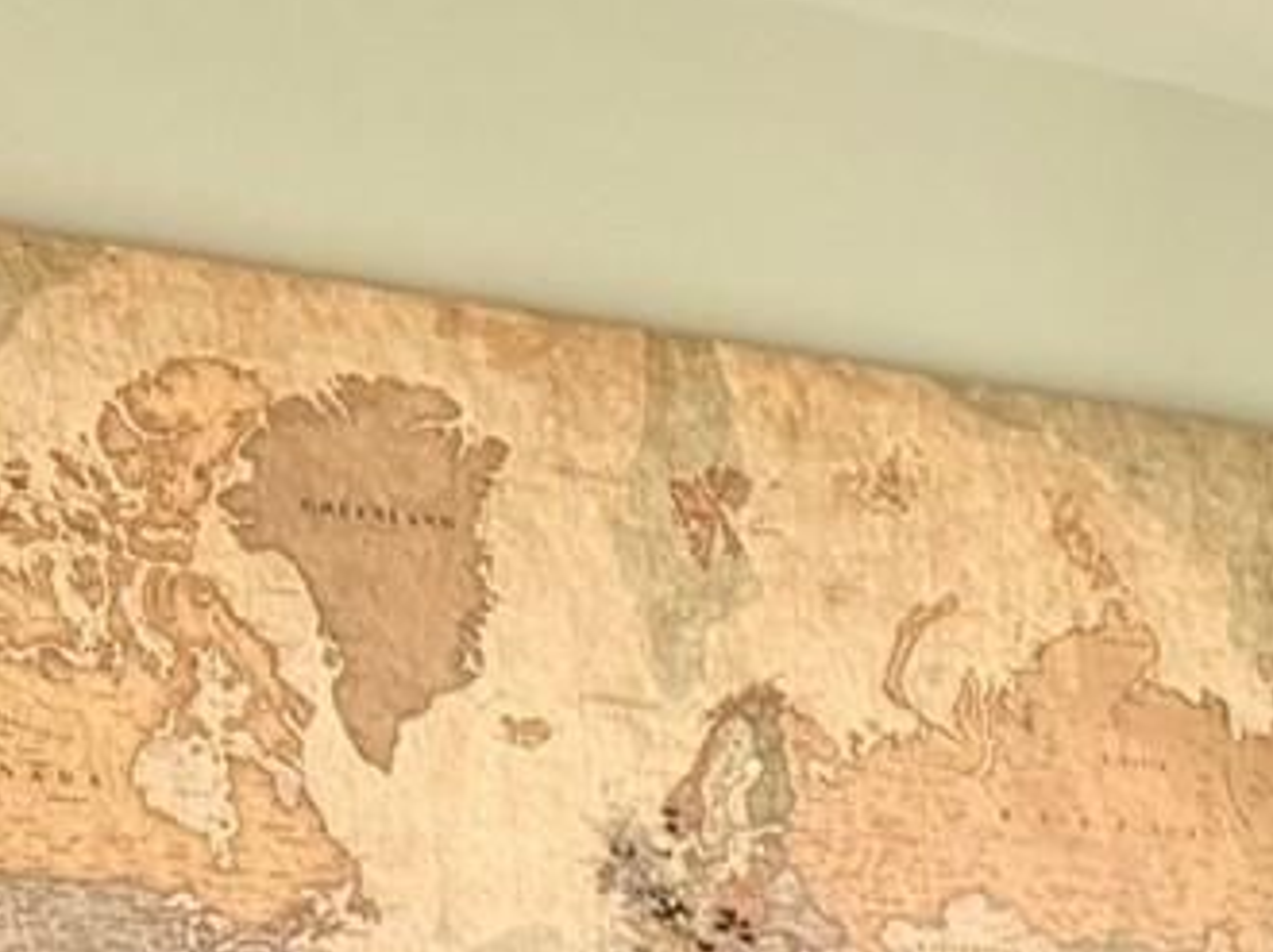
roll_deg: +1.4
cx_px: 2831
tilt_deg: -8.9
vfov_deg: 8.8
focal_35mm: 149
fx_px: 5475
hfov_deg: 11.5
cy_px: 2498
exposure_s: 1/177
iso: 200
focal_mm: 6.76
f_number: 1.78
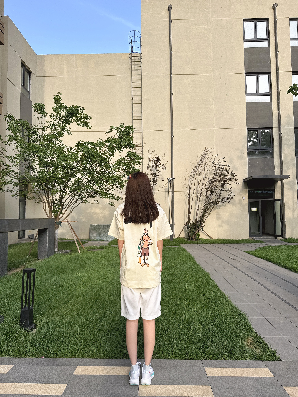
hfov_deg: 56.8
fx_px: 275
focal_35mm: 24
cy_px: 198
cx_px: 149
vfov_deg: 71.6
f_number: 1.78
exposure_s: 1/1076
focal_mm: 6.76
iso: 80
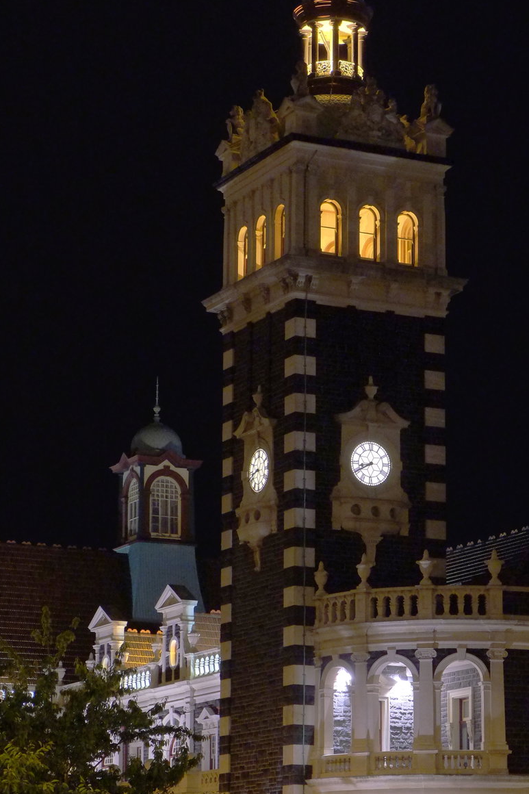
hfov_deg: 13.2
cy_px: 481
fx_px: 2293
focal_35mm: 104
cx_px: 307
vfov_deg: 19.6
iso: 2500
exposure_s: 1/15
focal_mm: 44.4
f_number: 4
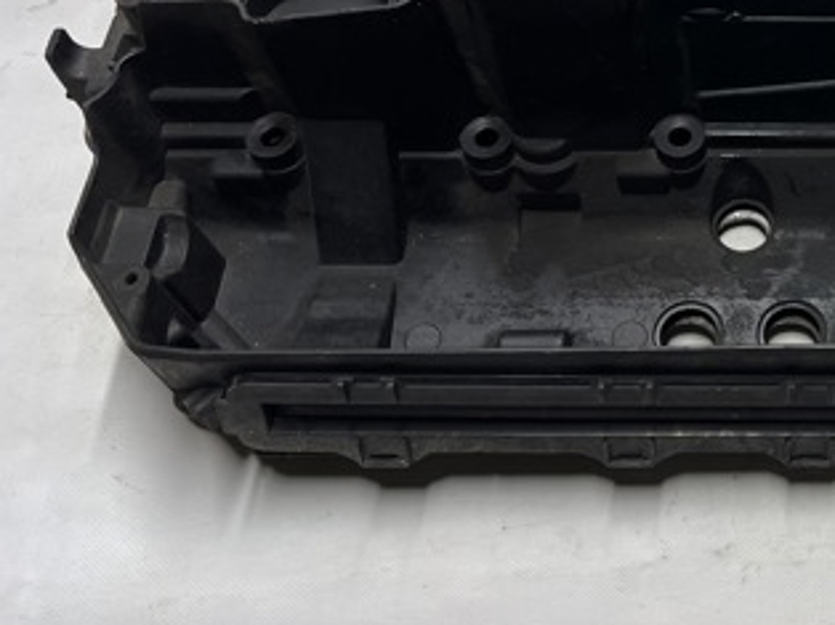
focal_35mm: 53
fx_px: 1277
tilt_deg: -66.6
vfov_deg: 26.9
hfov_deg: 33.0
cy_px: 110
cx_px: 848
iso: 100
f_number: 1.5
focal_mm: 5.7
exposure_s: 1/100
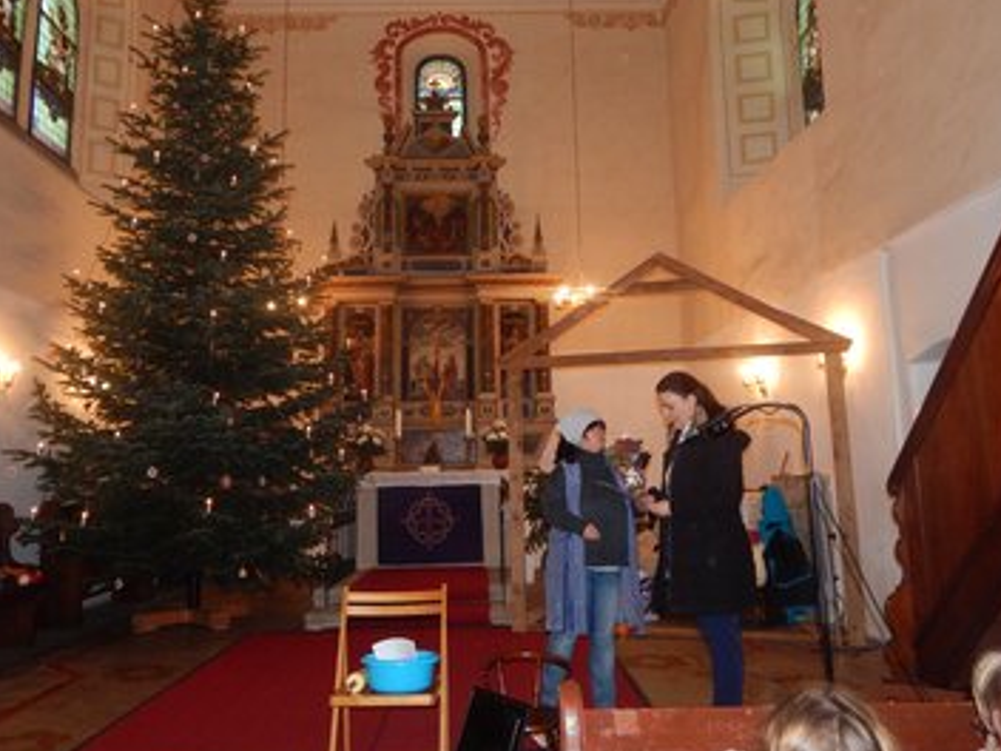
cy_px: 344
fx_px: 723
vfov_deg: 54.8
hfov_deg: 69.4
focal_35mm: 25
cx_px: 492
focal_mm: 4
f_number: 3
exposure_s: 1/30
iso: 280
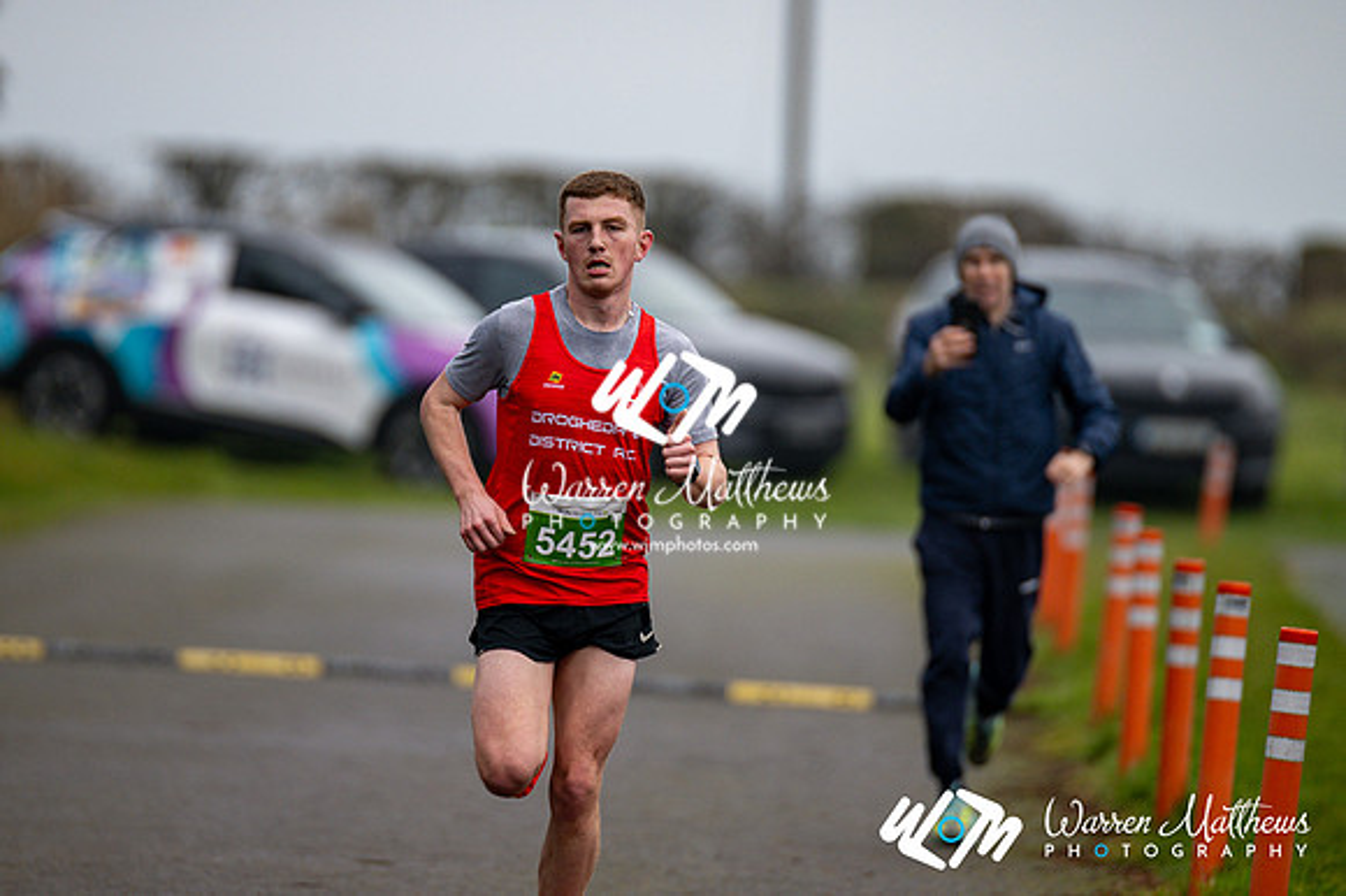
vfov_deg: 3.1
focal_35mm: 450
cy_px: 448
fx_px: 16815
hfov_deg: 4.6
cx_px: 673
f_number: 2.8
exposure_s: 1/1600
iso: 320
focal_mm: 300
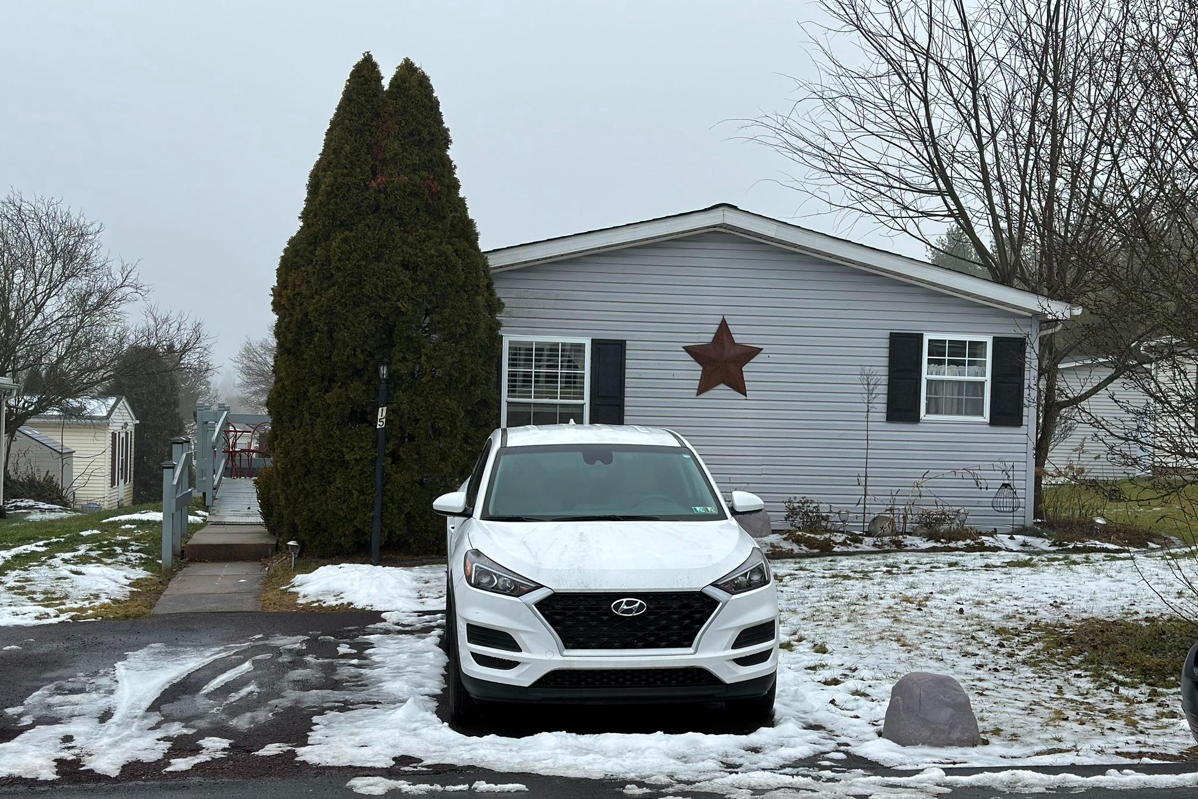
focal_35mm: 50
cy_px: 441
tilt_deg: -0.6
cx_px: 599
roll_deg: -1.7
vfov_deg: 27.0
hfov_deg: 39.6
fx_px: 1664
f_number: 1.78
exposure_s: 1/1475
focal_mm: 6.86
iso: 80
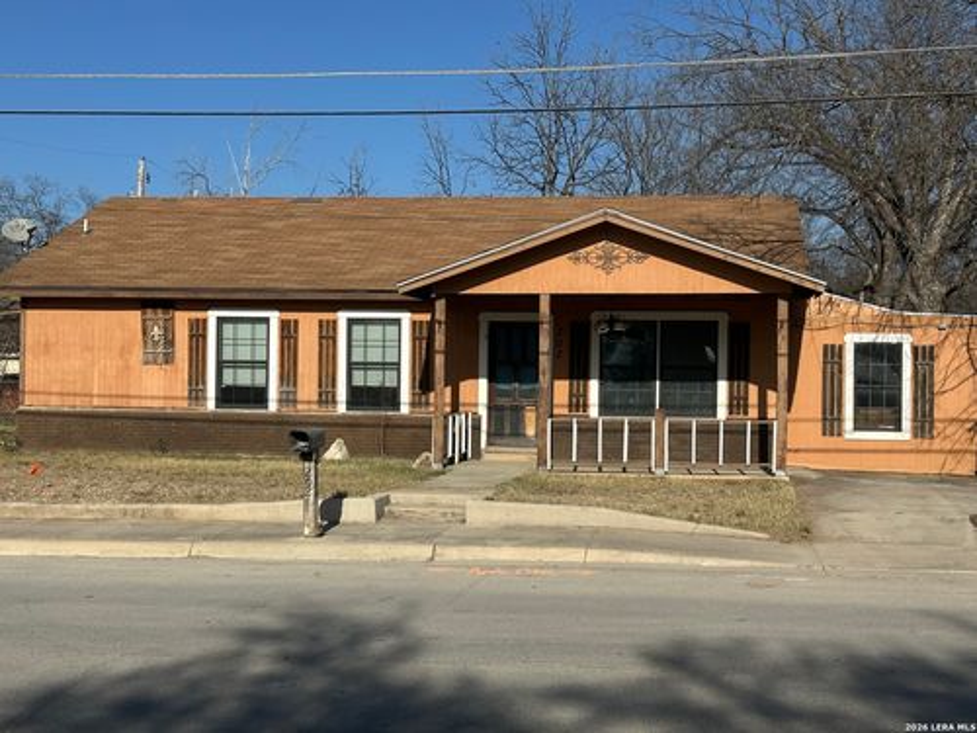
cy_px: 366
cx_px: 488
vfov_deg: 30.3
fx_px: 1355
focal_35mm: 48
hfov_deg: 39.7
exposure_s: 1/6211
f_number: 1.78
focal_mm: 6.86
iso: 64
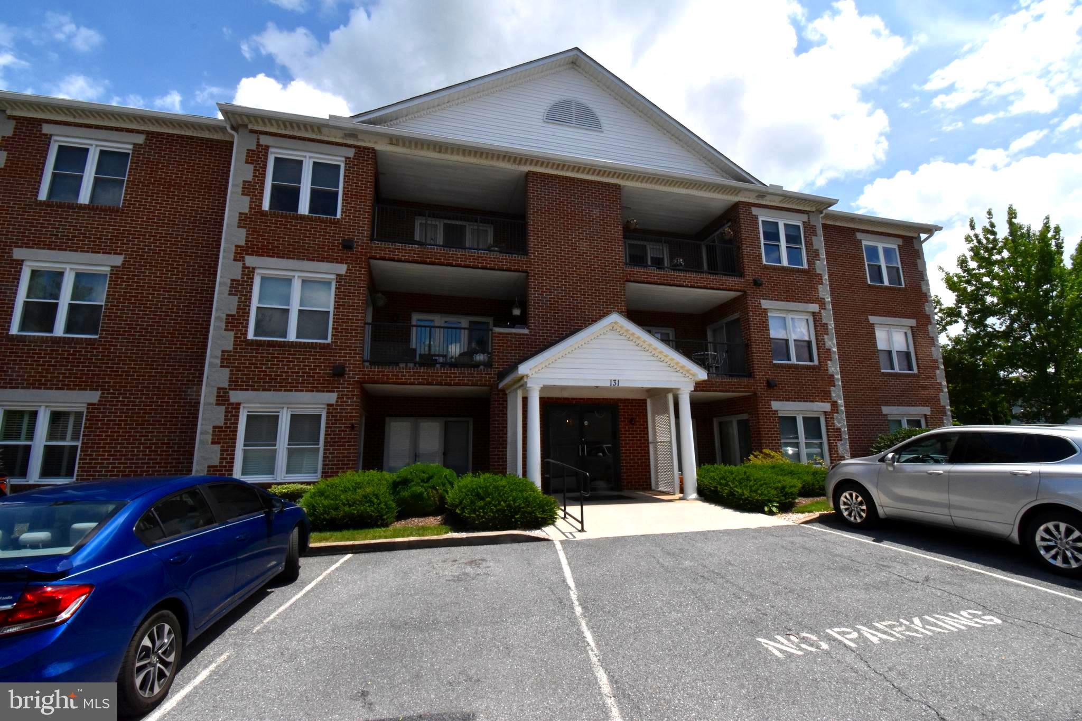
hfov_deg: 100.4
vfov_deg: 77.3
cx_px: 541
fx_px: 451
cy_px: 360
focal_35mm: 15
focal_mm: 10
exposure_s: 1/640
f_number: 20
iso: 1250
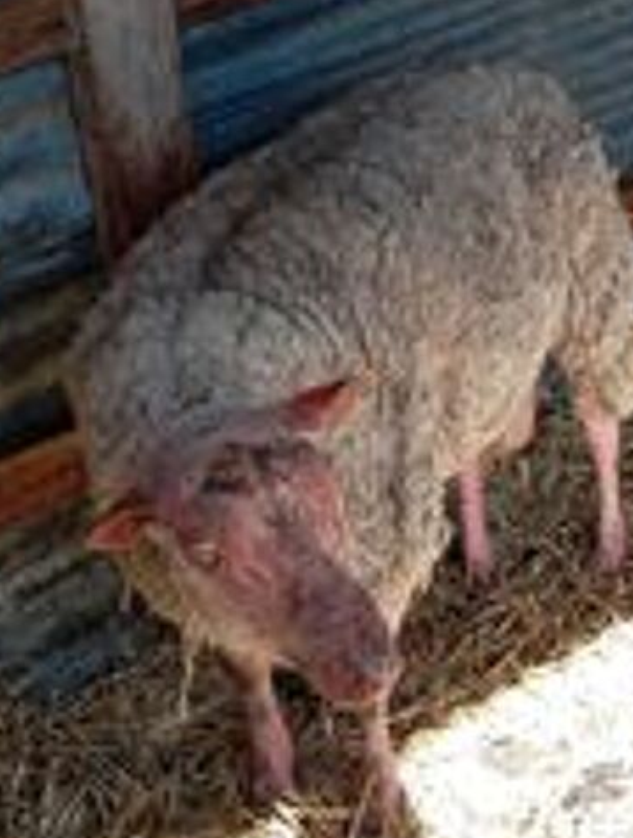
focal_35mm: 87
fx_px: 2111
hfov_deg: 17.1
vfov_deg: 22.4
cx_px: 335
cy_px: 409
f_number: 1.8
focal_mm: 4.22
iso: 116
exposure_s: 1/103
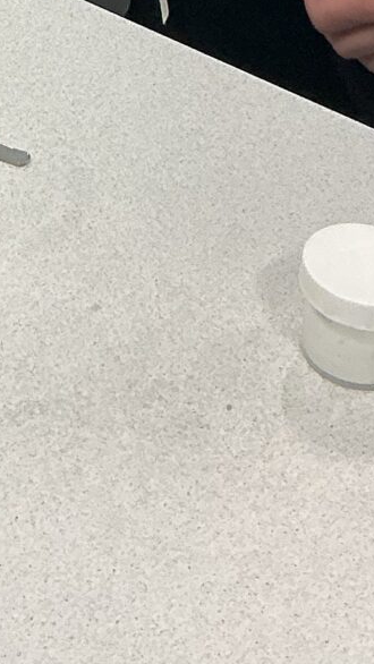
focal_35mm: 138
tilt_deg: -24.5
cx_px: -301
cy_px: -469
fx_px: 2431
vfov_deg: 14.1
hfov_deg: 8.5
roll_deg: +1.2
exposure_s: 1/120
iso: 64
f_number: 1.8
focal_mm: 3
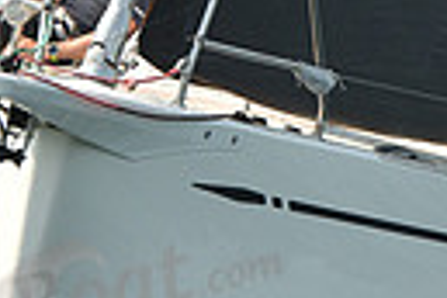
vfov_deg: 1.6
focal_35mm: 874
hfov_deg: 2.4
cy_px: 85
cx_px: 464
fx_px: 10851
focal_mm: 195
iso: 250
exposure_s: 1/800
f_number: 8
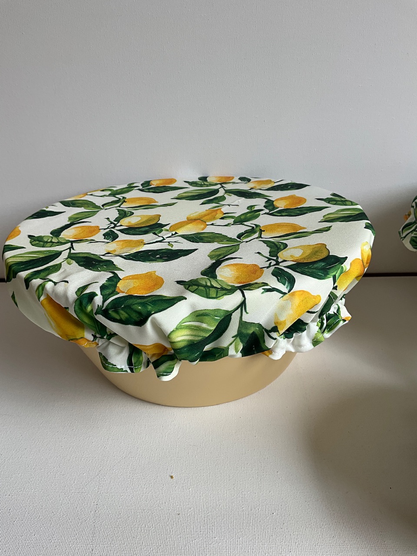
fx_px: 466
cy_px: 278
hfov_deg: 48.2
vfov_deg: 61.7
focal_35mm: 29
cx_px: 208
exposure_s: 1/305
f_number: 1.8
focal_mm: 3
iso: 25
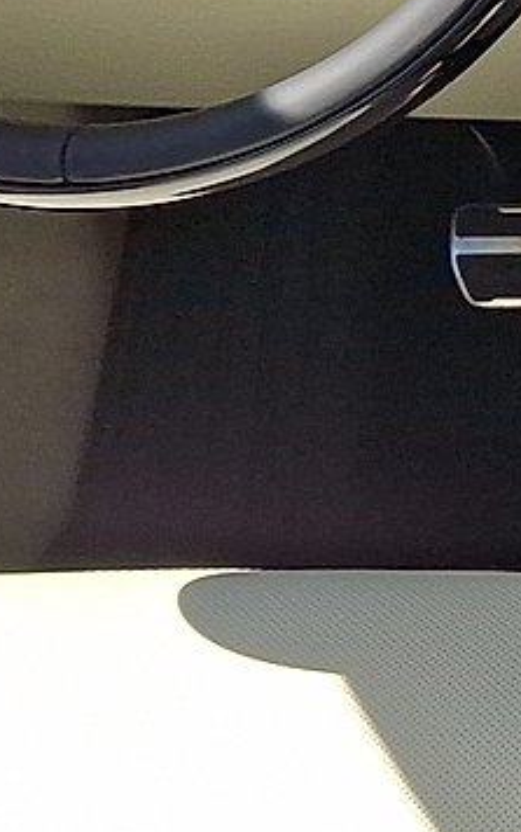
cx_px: 1313
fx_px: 2699
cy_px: 243
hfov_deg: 9.6
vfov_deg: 17.4
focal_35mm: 119
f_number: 1.8
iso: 25
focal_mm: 4.69
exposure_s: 1/669
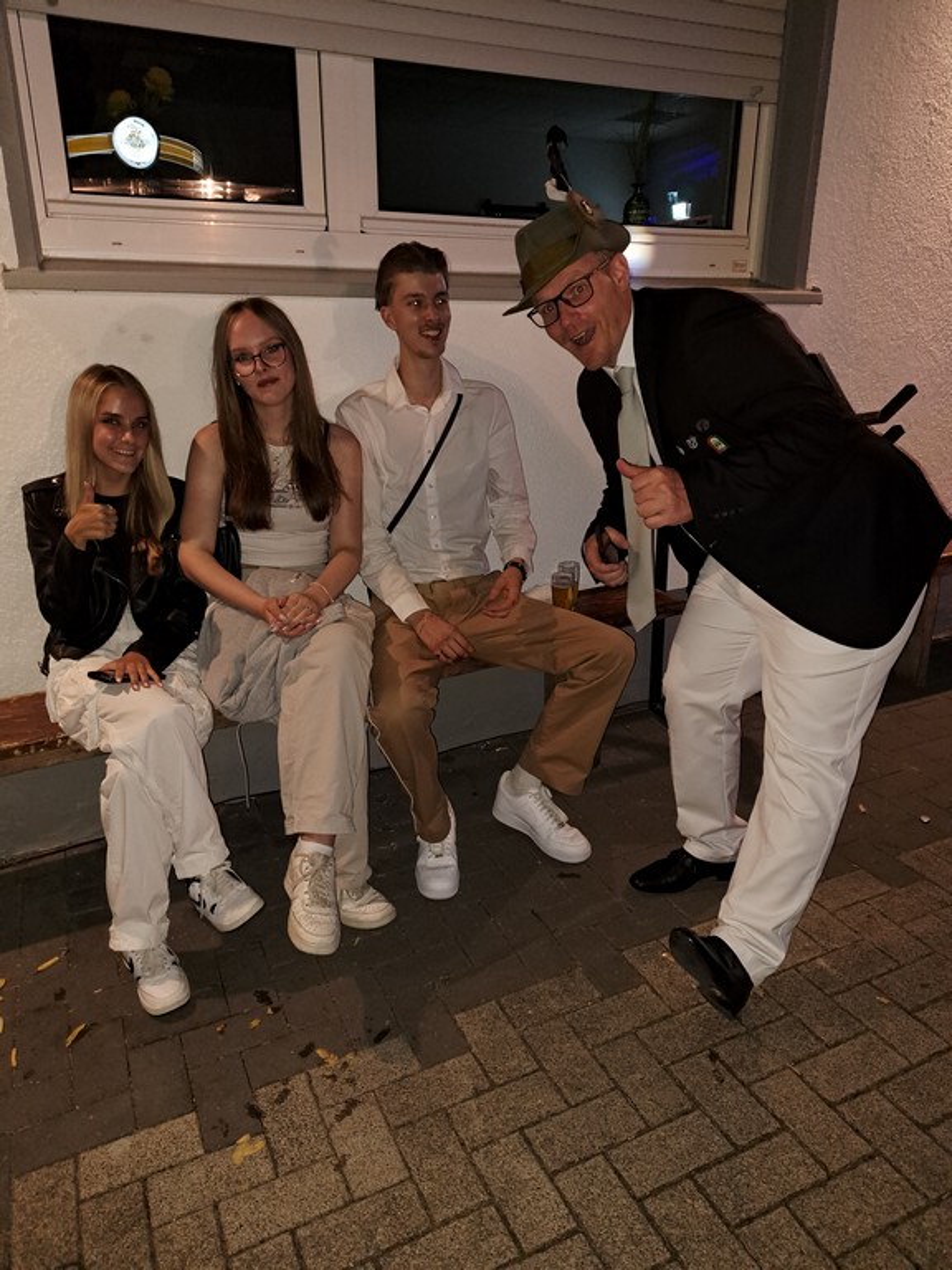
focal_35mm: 24
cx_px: 476
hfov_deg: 56.8
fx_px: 880
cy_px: 635
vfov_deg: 71.6
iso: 500
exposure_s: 1/14
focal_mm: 5.23
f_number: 1.8
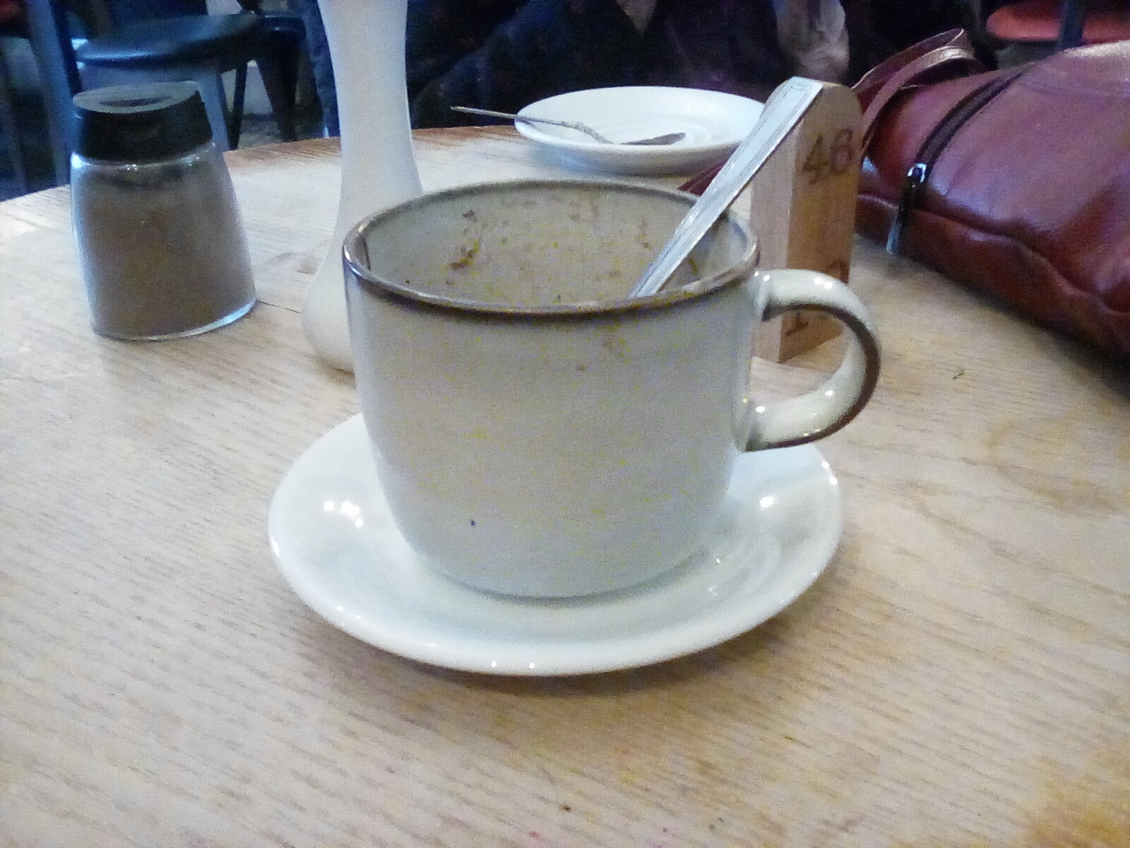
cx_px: 565
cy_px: 424
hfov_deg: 52.6
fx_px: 1143
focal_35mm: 35
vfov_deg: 40.7
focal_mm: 2.9
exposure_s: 1/11.1
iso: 636
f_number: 2.8
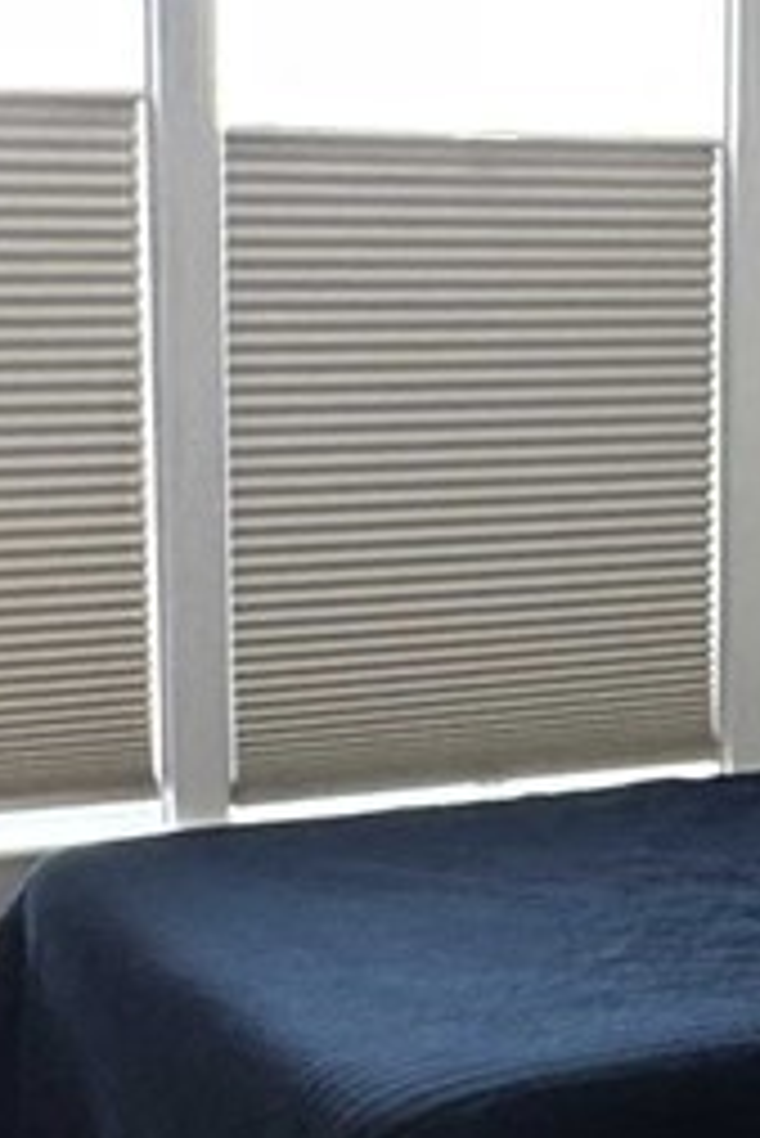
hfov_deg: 14.5
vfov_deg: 22.1
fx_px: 2909
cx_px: 841
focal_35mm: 92
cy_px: 553
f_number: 2.2
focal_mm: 2.22
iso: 250
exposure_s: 1/60
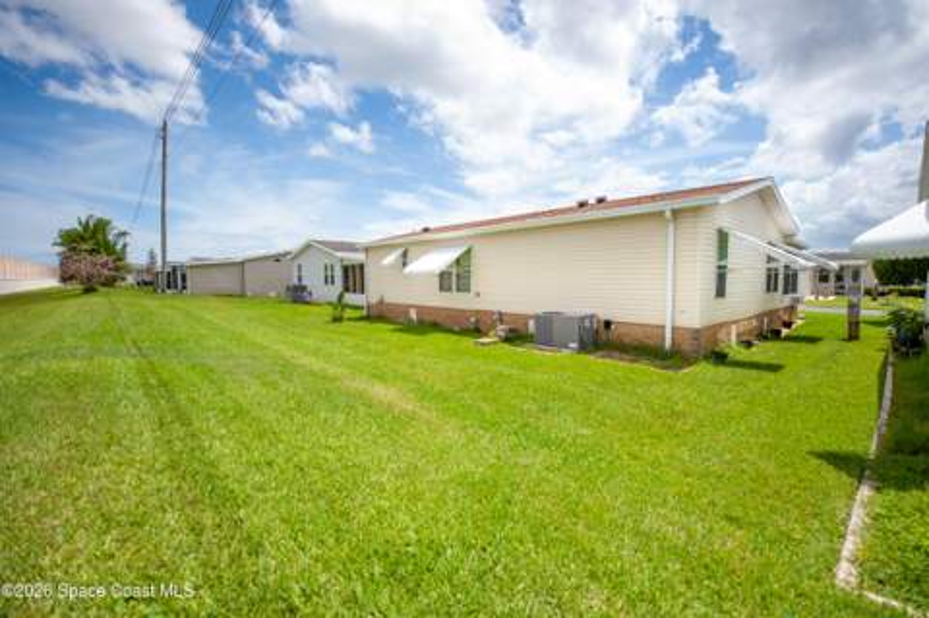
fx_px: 412
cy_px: 309
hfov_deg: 96.8
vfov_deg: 73.6
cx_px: 464
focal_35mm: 16
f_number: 3.2
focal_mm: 16
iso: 640
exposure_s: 1/8000
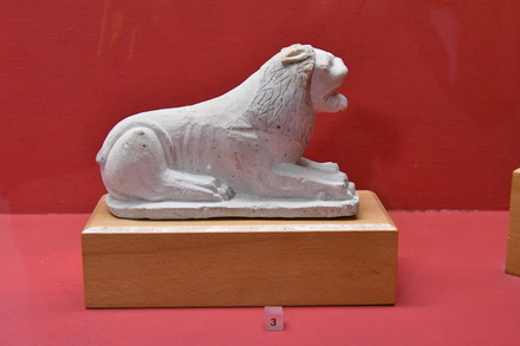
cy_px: 173
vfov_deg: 23.8
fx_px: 823
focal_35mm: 57
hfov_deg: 35.1
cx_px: 260
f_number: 6.3
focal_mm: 38
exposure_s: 1/250
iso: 8000
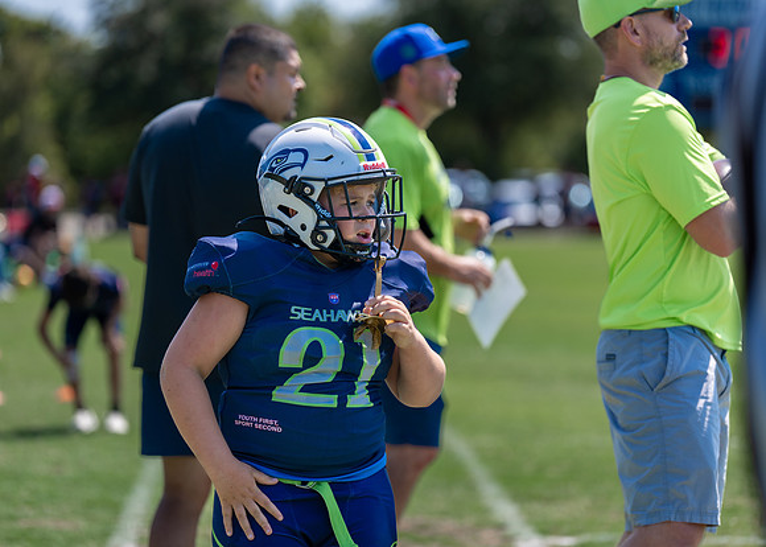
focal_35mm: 151
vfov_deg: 9.5
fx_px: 3292
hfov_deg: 13.3
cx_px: 383
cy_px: 274
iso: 100
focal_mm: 141
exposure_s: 1/1600
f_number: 2.8
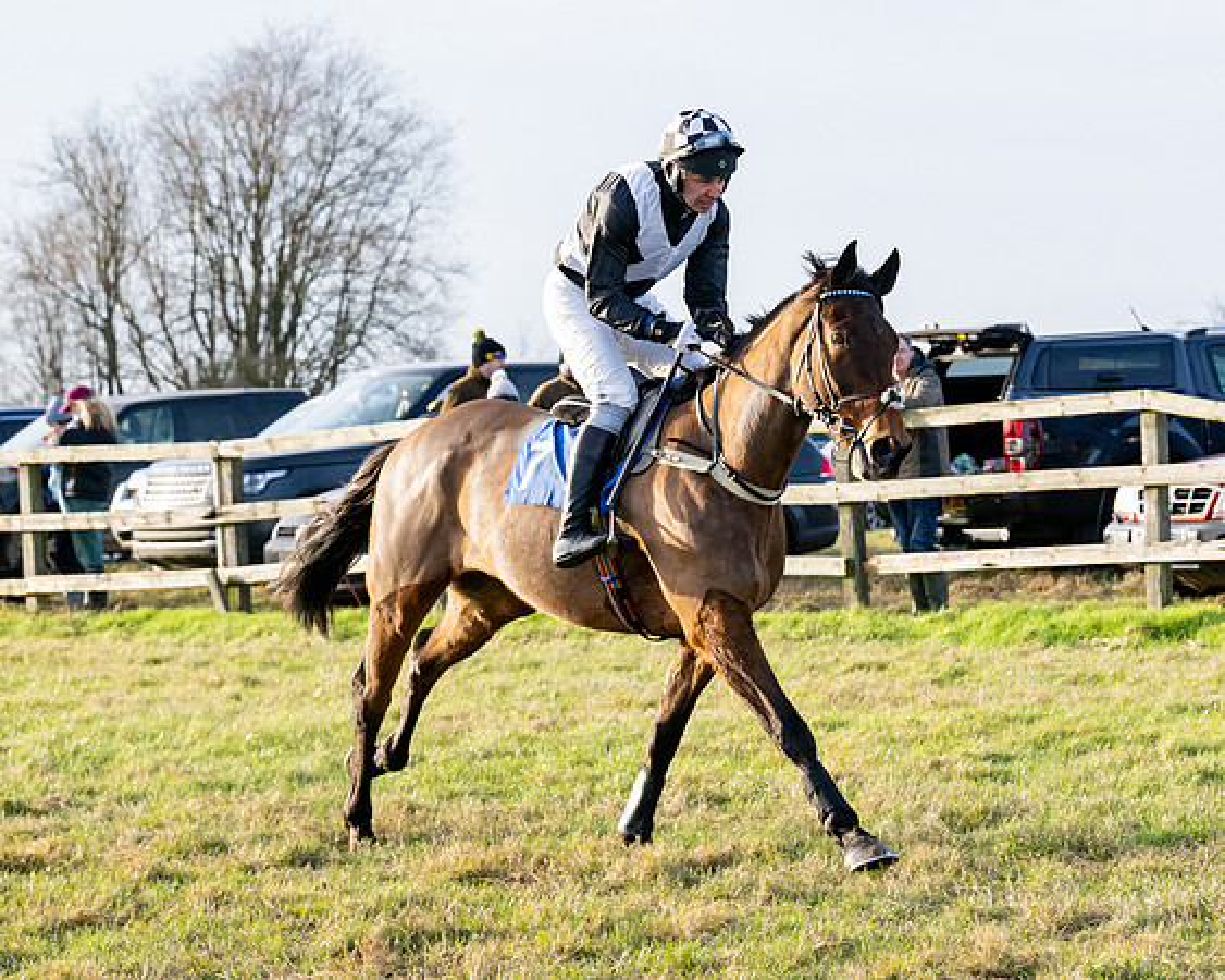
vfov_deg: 10.0
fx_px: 5601
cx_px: 925
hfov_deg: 12.4
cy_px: 459
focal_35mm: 155
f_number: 5
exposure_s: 1/1250
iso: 400
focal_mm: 75
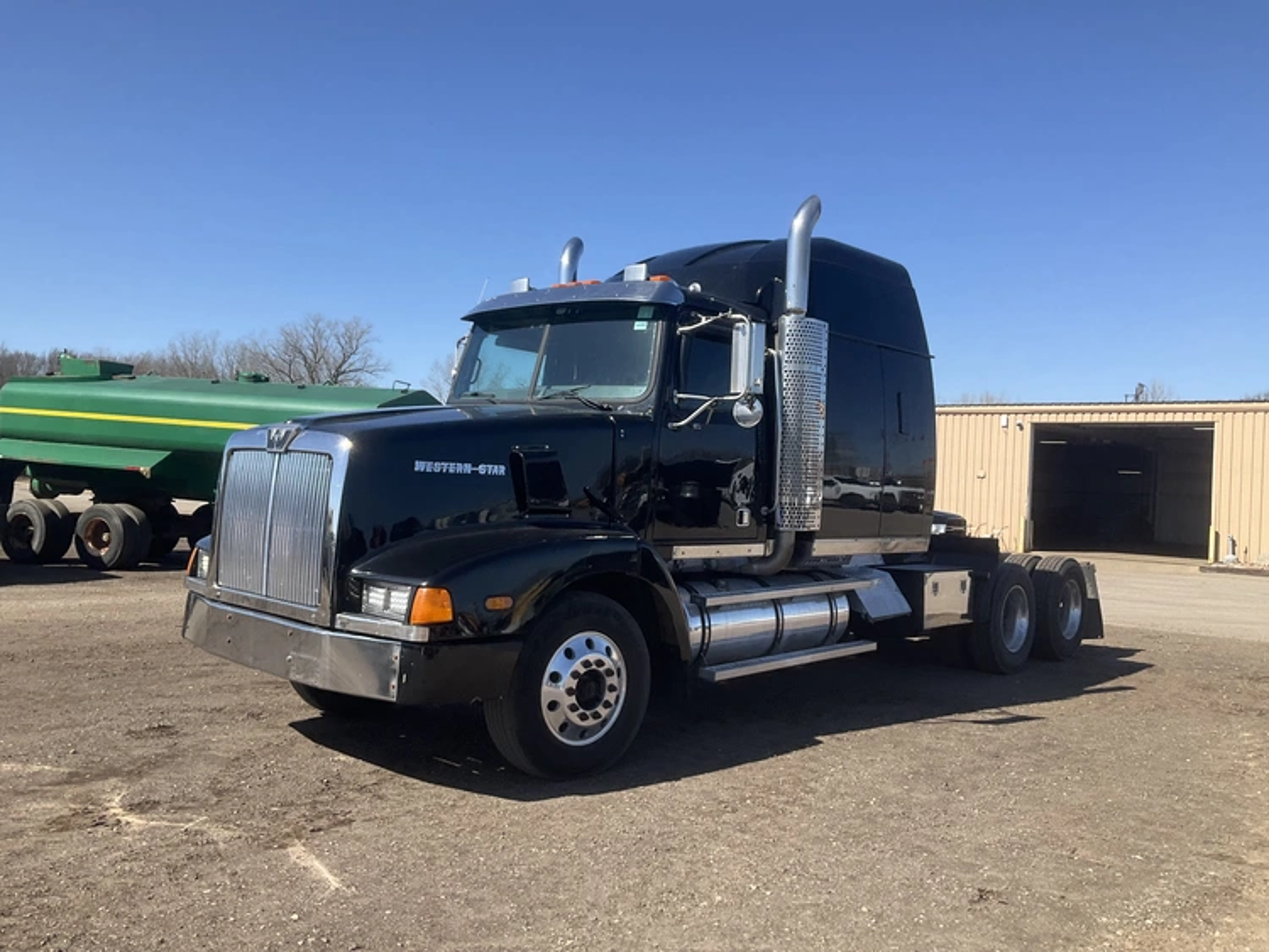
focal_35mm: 29
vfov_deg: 48.3
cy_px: 476
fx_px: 1063
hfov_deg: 61.6
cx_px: 634
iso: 25
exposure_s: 1/1377
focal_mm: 3
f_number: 1.8
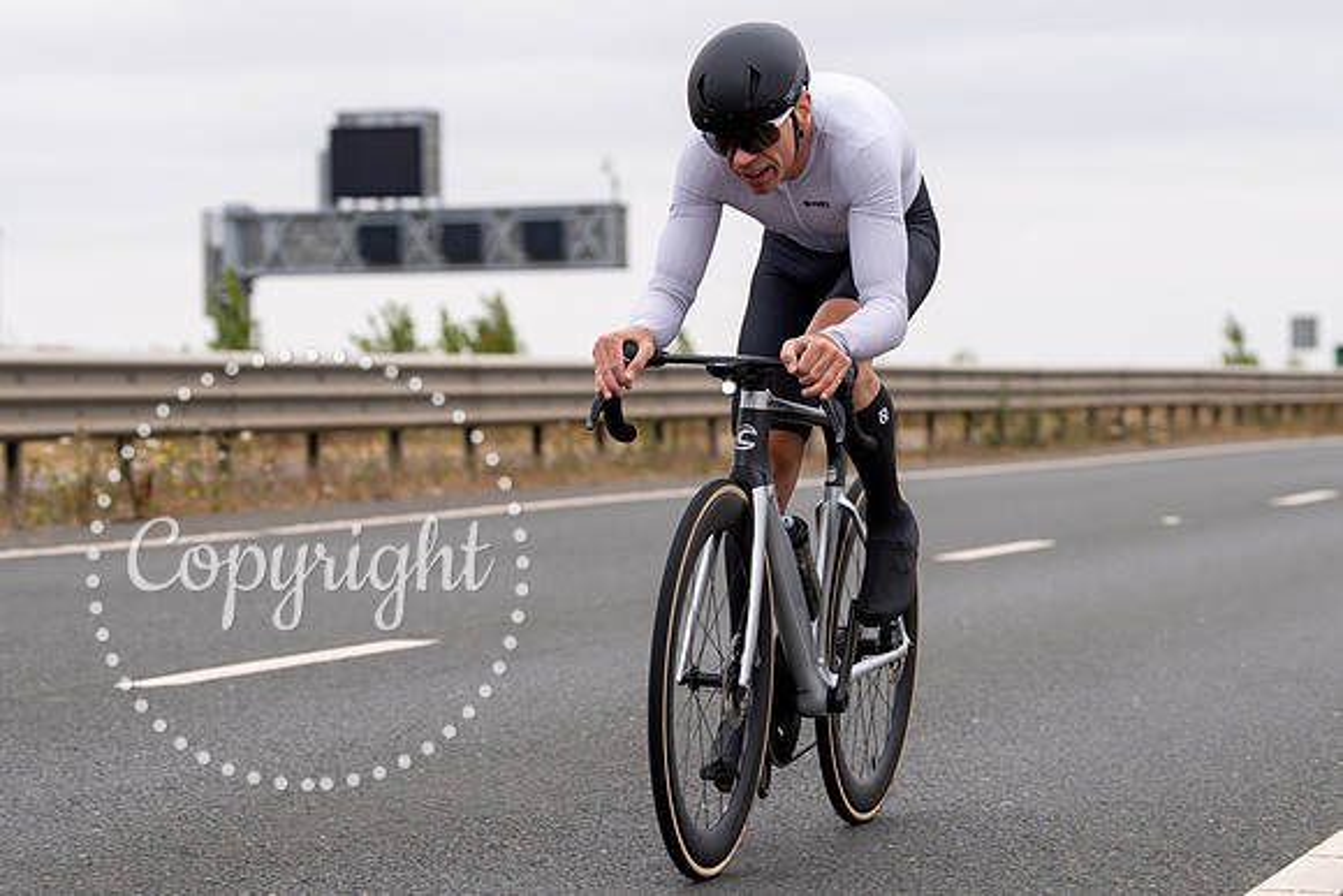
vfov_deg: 11.7
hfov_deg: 17.5
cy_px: 597
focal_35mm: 117
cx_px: 735
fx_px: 4363
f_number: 3.5
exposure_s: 1/800
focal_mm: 75
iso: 100
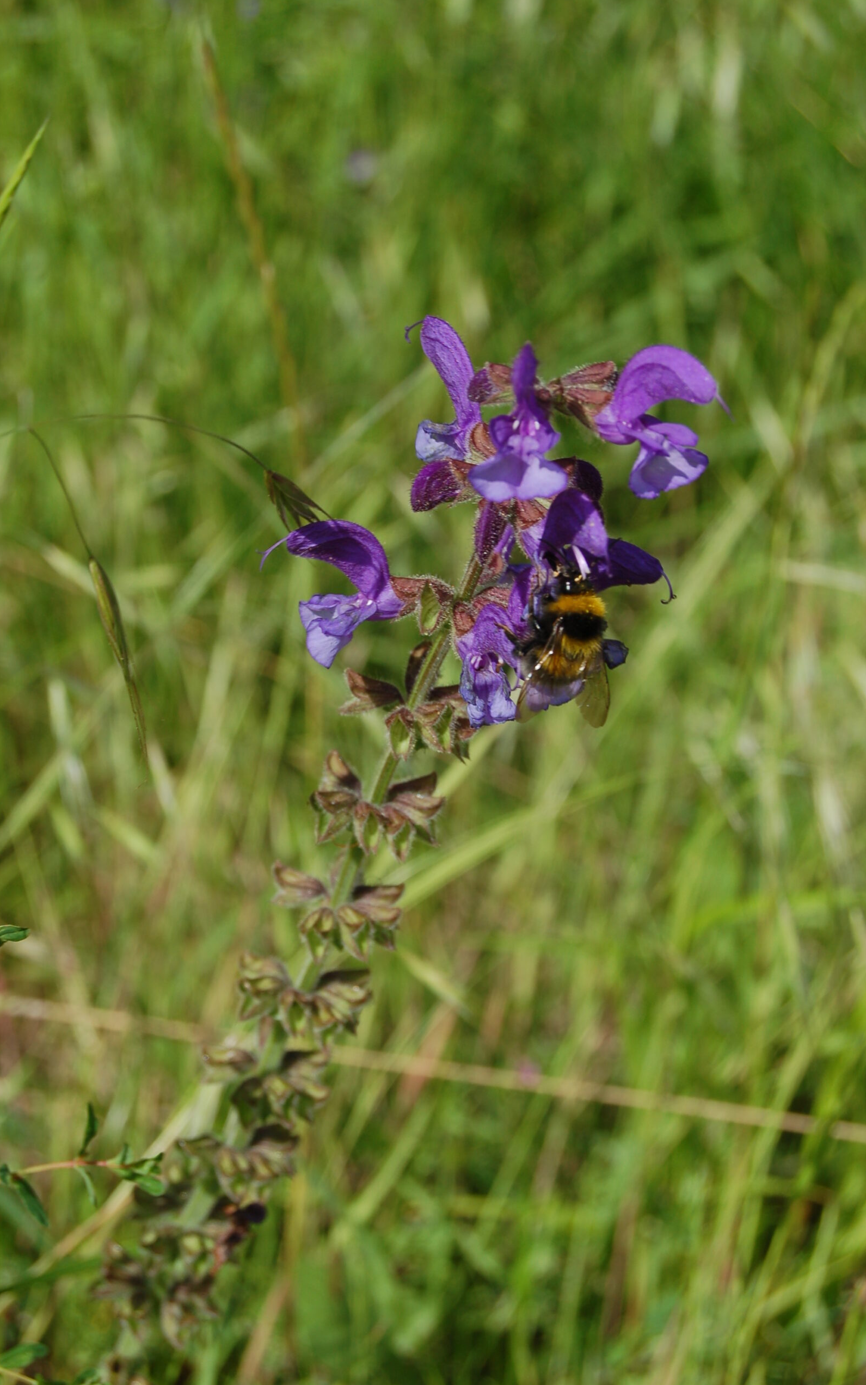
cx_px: 405
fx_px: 3191
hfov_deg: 15.5
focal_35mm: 85
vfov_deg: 24.5
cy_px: 691
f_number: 9
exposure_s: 1/320
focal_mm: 55
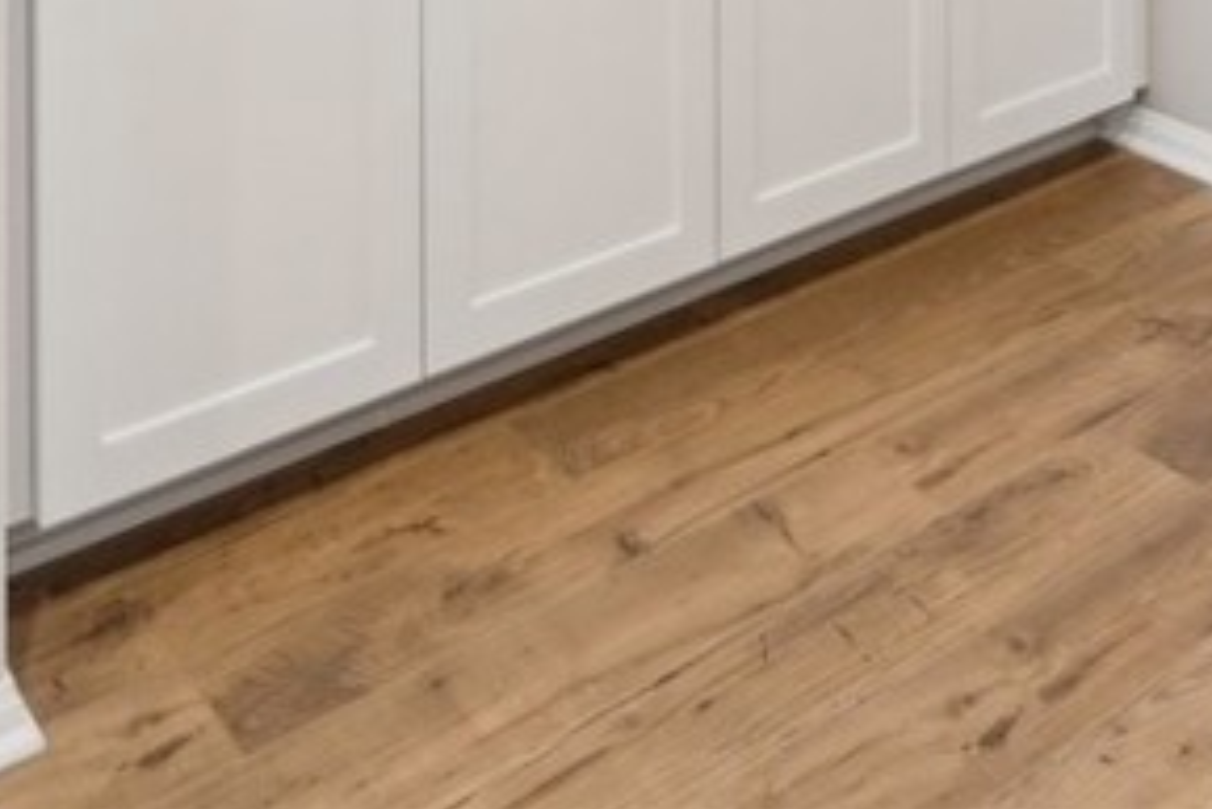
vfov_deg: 20.9
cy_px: -616
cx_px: 658
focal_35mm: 46
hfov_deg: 42.7
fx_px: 1549
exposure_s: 1/8
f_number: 9
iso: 400
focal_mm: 13
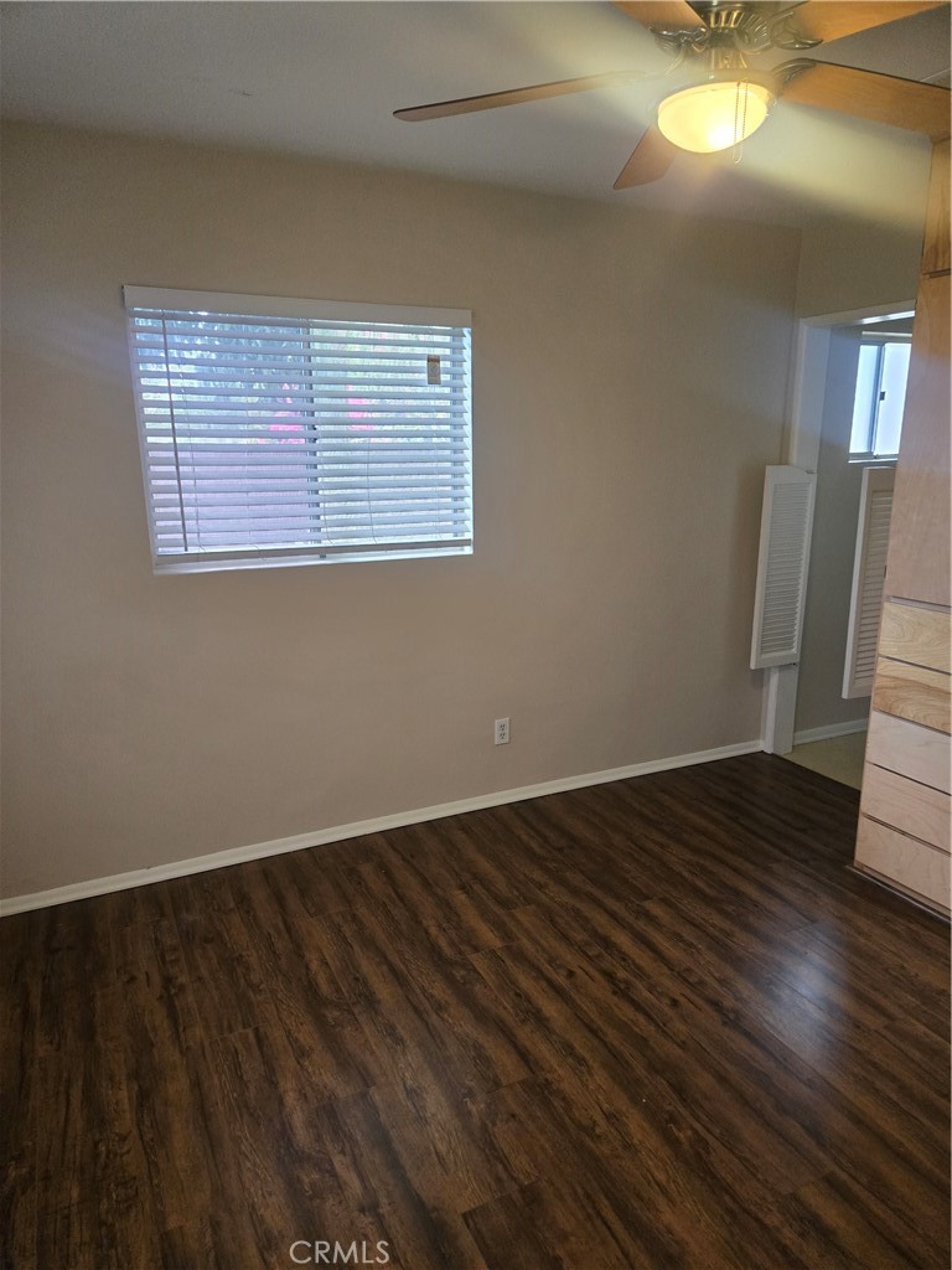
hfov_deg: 58.9
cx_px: 476
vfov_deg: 73.9
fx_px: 843
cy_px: 635
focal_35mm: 23
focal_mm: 5.4
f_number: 1.8
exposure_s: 1/120
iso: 640
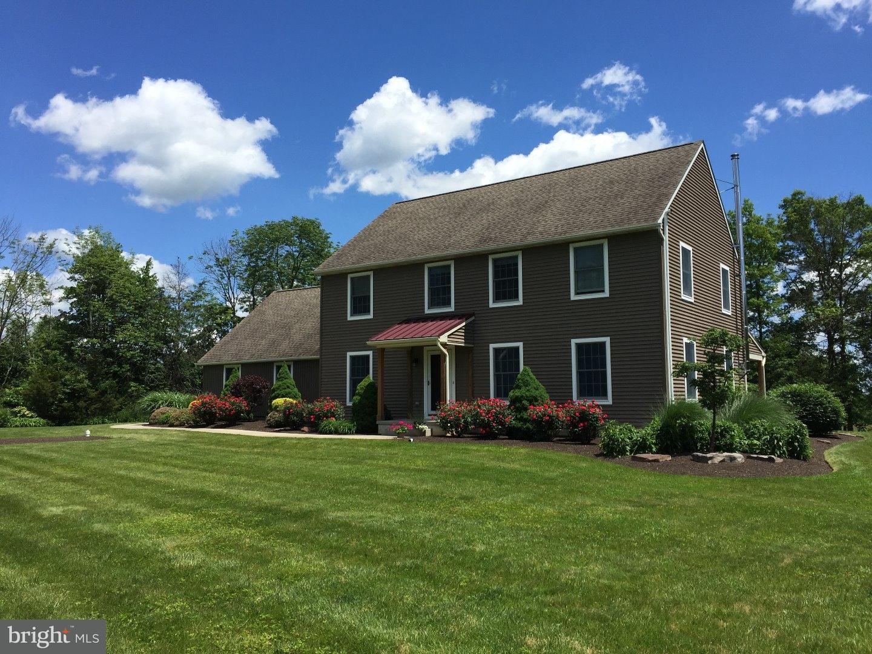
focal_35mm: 29
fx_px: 731
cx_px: 436
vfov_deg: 48.2
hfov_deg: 61.7
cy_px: 327
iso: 32
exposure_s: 1/2198
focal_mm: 4.15
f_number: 2.2
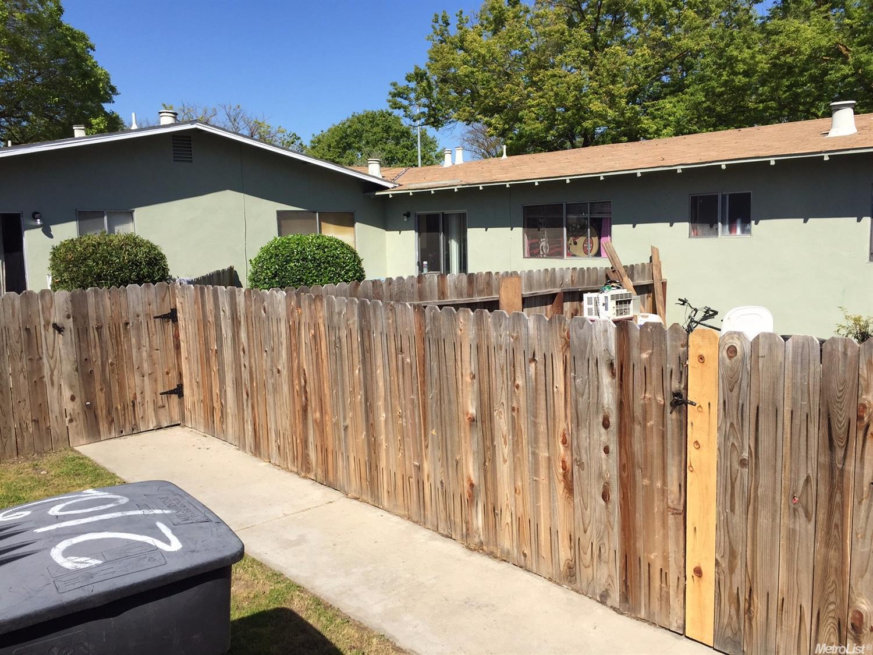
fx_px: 731
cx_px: 436
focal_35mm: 29
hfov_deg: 61.7
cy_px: 328
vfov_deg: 48.2
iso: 32
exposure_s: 1/2198
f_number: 2.2
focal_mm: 4.15
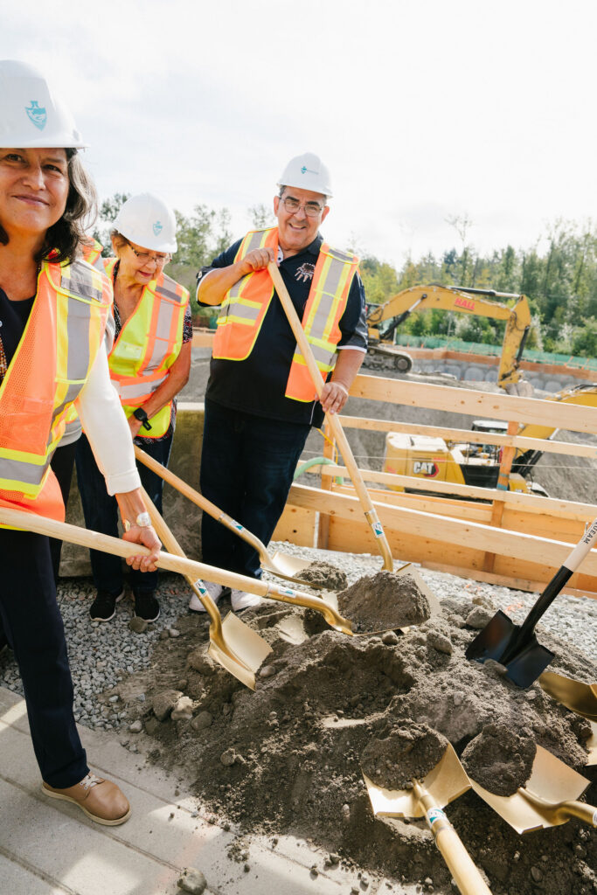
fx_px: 597
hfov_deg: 53.1
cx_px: 298
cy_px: 448
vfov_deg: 73.7
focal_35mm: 24
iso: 400
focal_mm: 24
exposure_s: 1/1000
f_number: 5
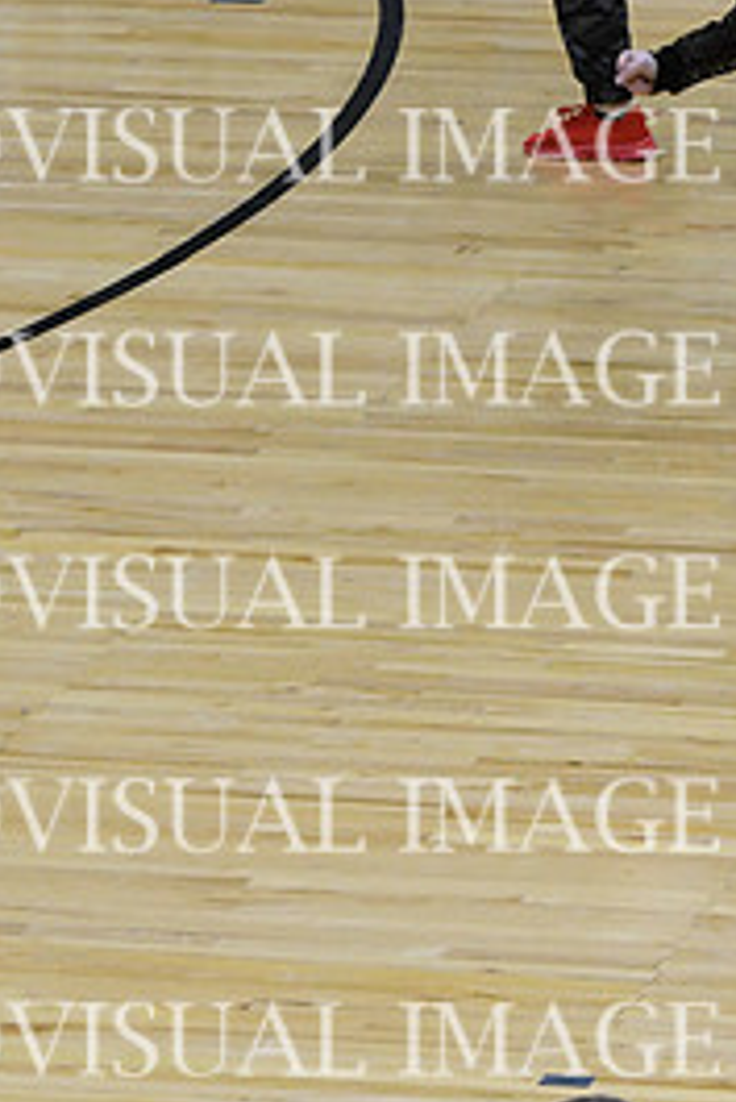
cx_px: 726
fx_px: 9861
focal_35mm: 322
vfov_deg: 6.4
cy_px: 33
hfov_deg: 4.3
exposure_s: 1/400
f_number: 3.5
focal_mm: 98
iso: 3200
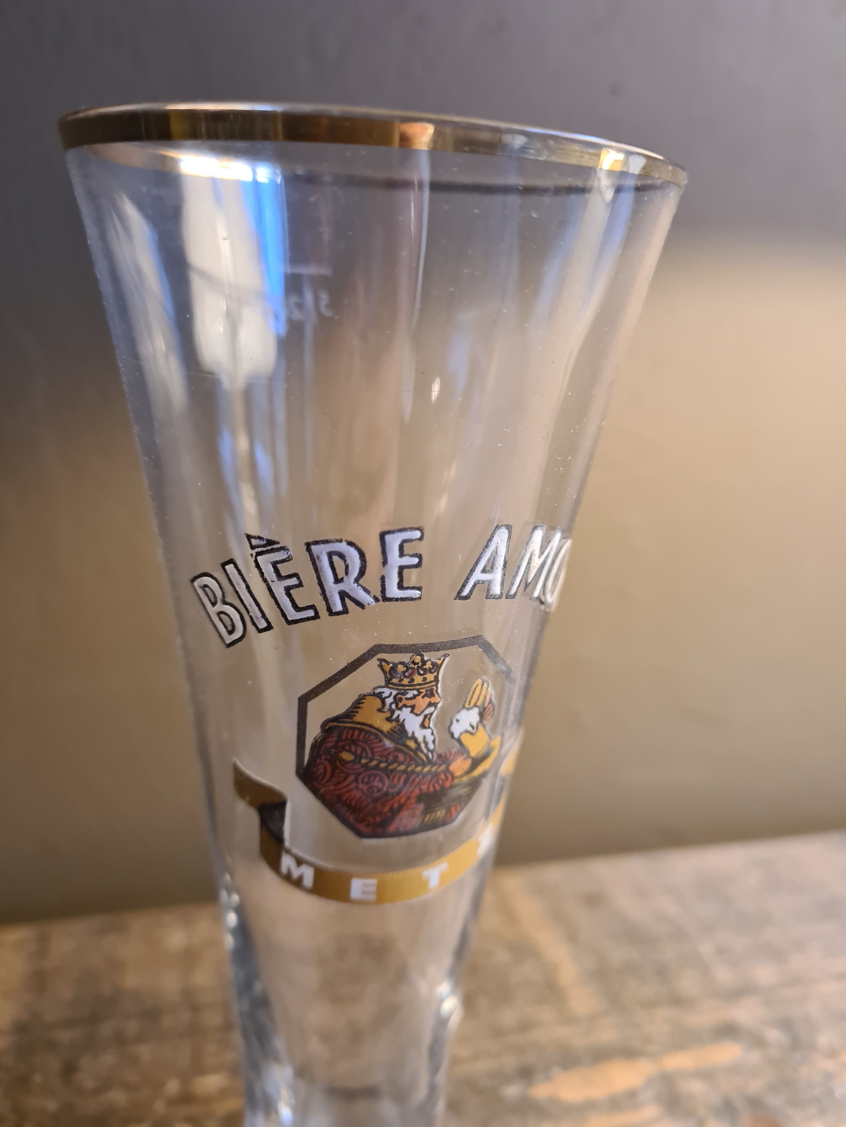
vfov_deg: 67.3
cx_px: 423
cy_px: 564
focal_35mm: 26
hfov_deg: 53.1
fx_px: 847
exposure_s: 1/50
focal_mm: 5.4
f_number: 1.8
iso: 320
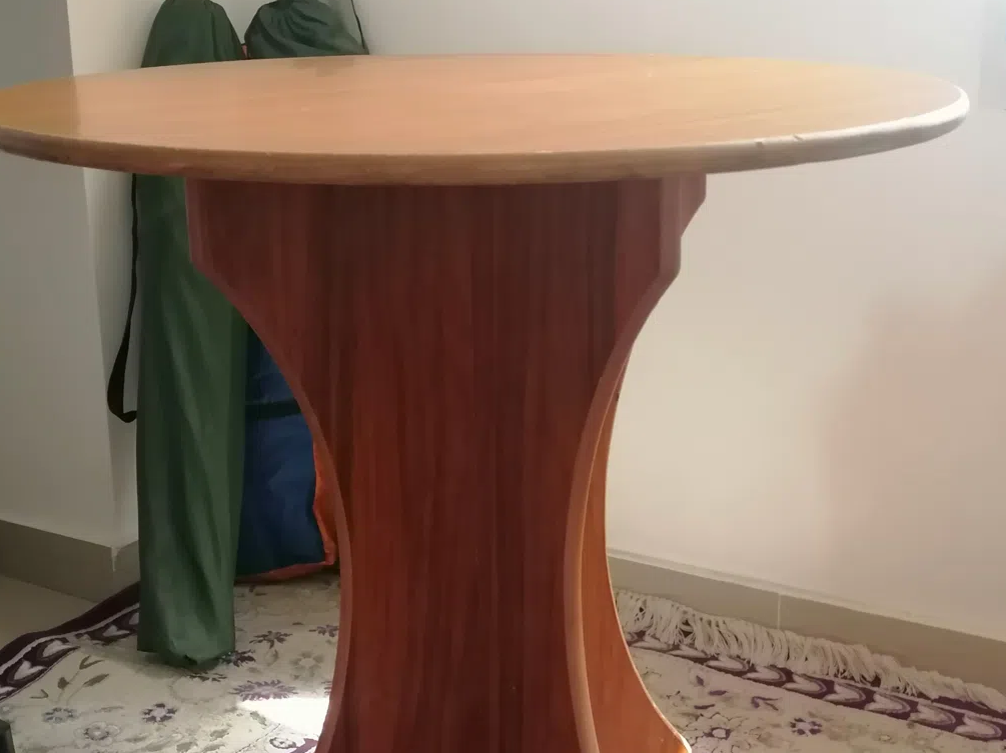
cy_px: 384
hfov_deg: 36.2
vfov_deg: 27.5
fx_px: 1540
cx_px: 501
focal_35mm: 53
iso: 250
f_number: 1.8
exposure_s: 1/33.3
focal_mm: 5.3
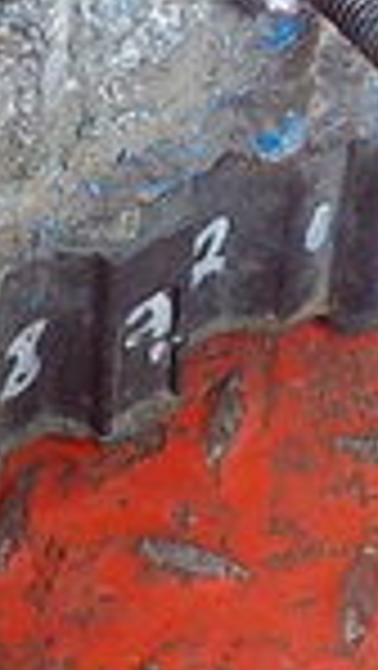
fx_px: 2490
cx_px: -9
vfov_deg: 14.9
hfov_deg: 8.6
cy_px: -112
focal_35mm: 140
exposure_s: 1/30
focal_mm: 4.1
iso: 250
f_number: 3.3
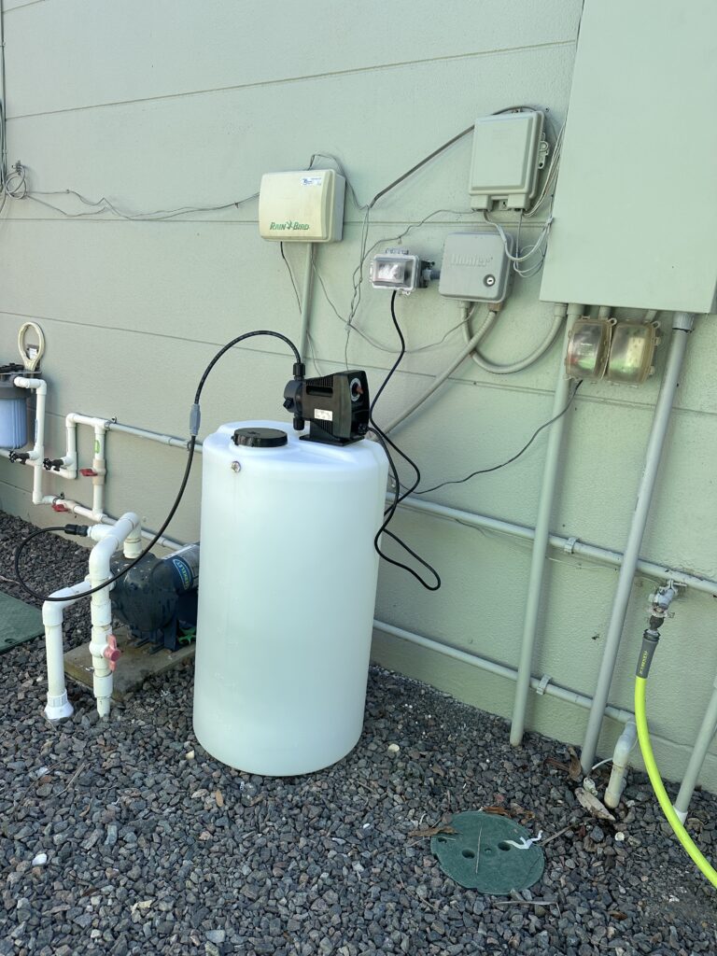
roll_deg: -5.9
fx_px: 663
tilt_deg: -14.0
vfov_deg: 71.6
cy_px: 478
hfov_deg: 56.8
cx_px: 358
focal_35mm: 24
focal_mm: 6.86
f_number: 1.78
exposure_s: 1/750
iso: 80
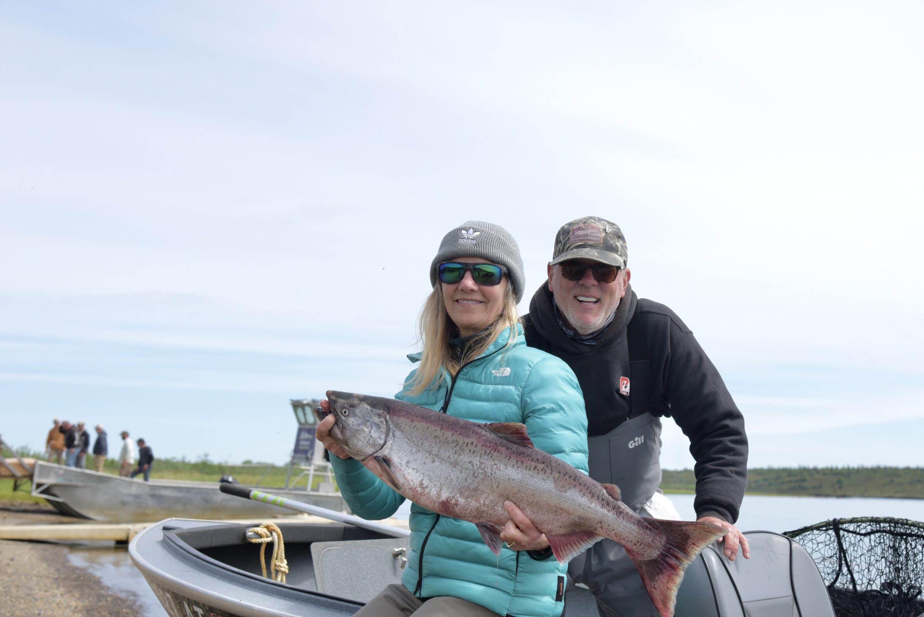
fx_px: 1438
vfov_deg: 24.2
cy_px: 306
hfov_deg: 35.6
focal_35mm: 56
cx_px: 494
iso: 800
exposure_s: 1/1600
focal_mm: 52
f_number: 7.1
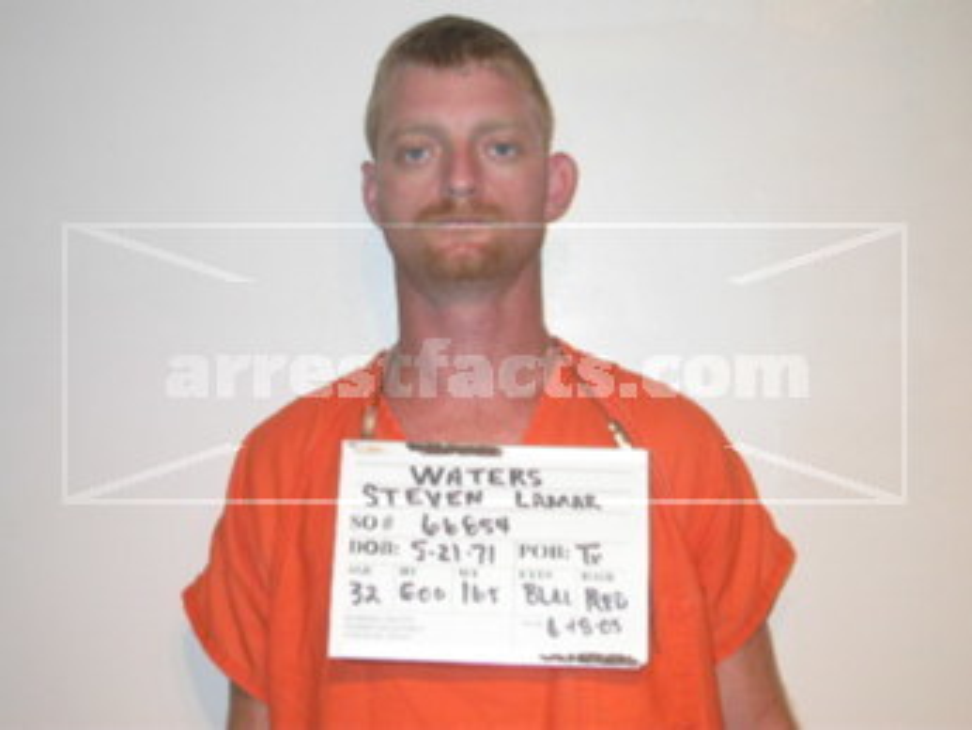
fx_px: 1629
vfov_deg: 25.2
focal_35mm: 58
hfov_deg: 33.2
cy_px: 365
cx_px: 486
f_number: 3
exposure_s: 1/60.3
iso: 100
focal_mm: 12
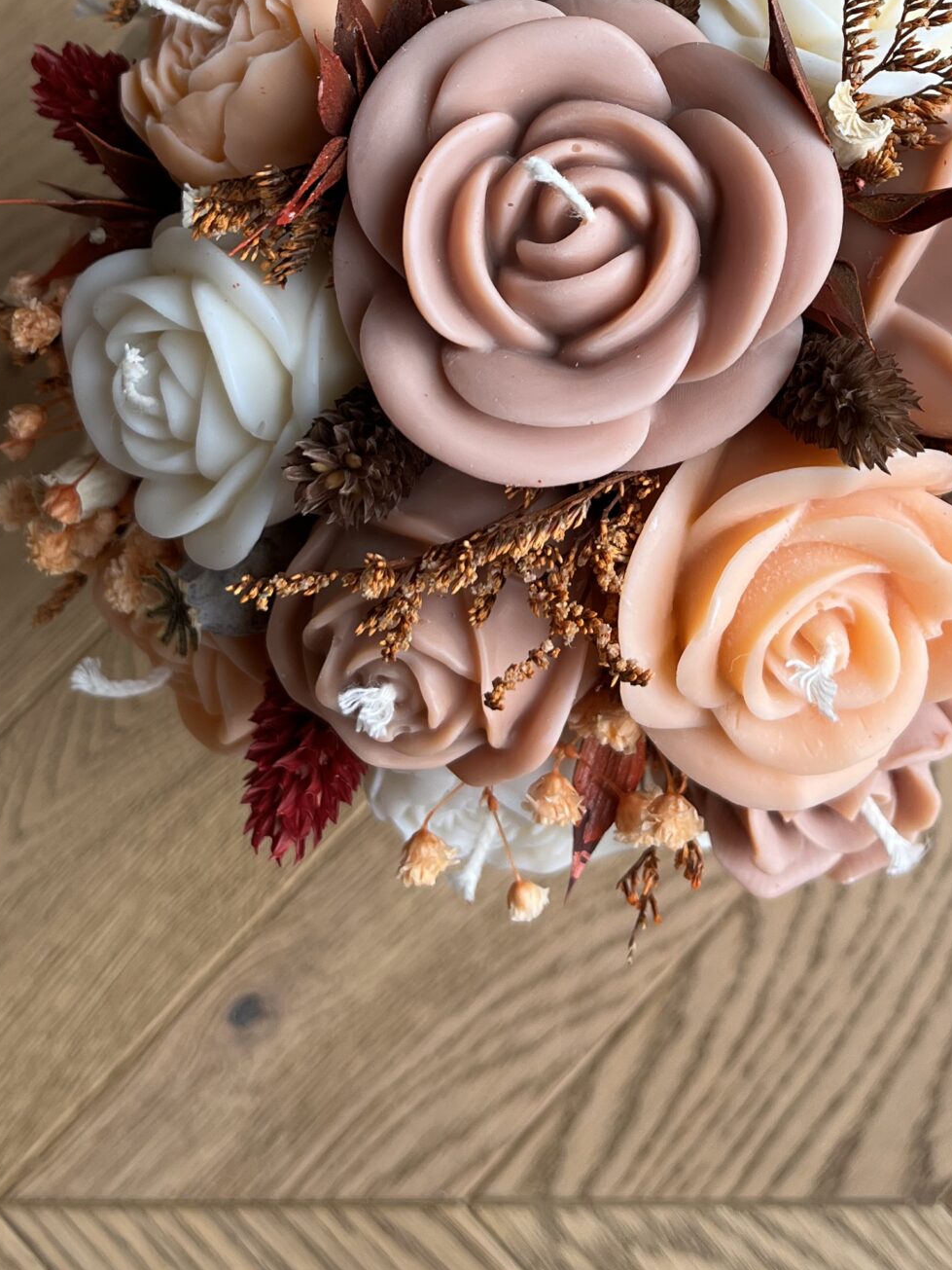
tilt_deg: -76.1
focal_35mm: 51
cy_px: 166
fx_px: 1870
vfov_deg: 35.6
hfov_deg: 28.4
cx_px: 608
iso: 40
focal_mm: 5.1
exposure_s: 1/153
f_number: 1.6
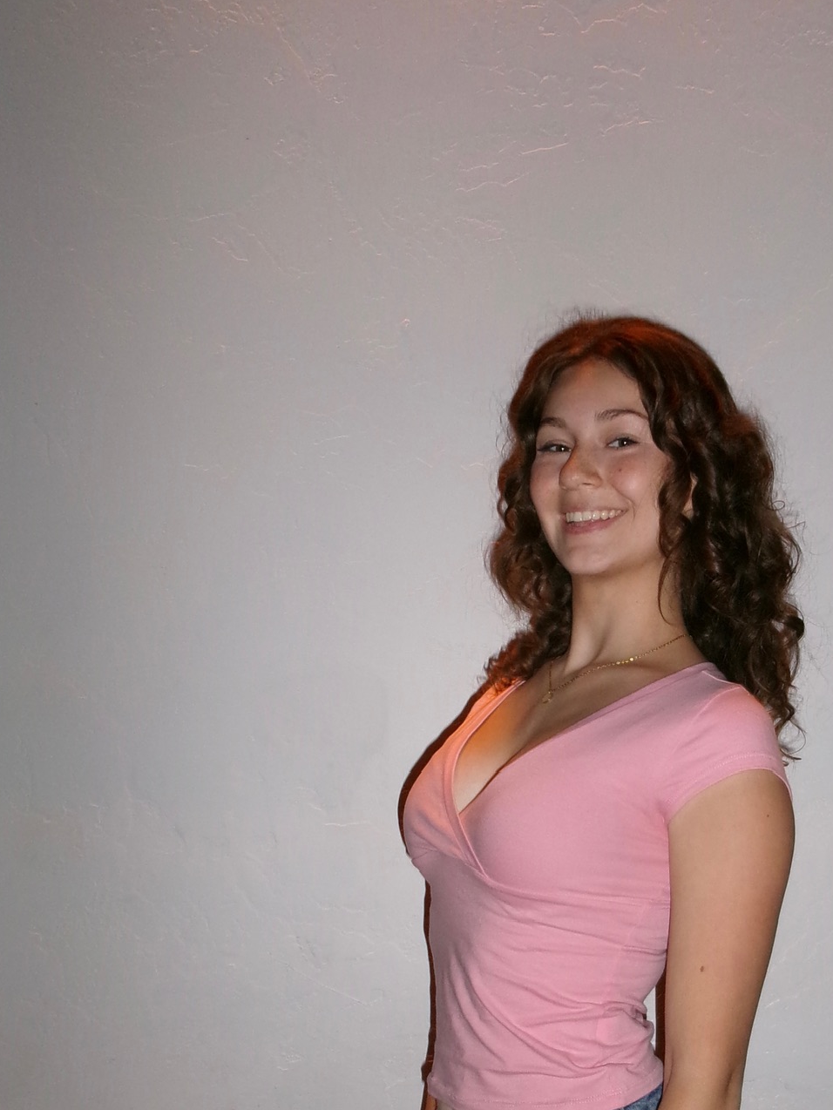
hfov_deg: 31.8
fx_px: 1443
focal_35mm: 45
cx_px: 593
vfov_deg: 41.3
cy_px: 775
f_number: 3.9
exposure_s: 1/34
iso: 200
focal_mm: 5.1
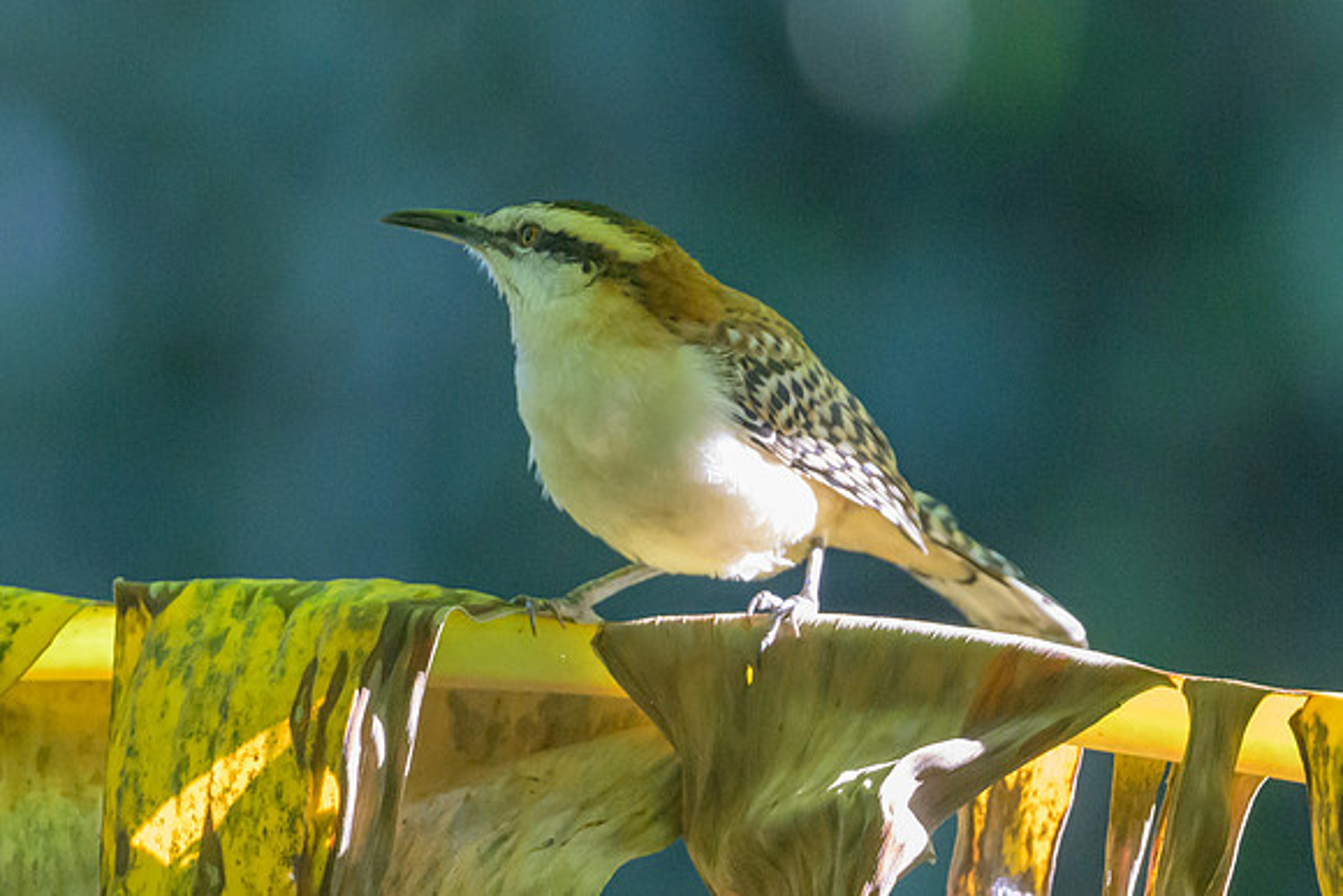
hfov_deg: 1.9
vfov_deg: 1.3
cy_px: 337
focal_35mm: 1090
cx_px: 584
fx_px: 40664
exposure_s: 1/2000
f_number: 5.6
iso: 8000
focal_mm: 500
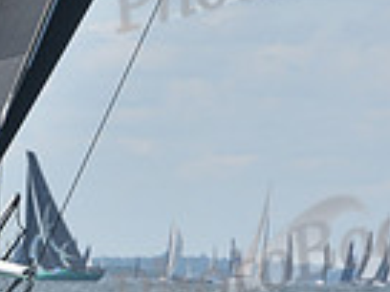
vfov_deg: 1.8
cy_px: 147
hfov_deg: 2.4
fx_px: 9272
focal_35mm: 823
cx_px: -34
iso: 320
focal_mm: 200
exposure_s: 1/800
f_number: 8
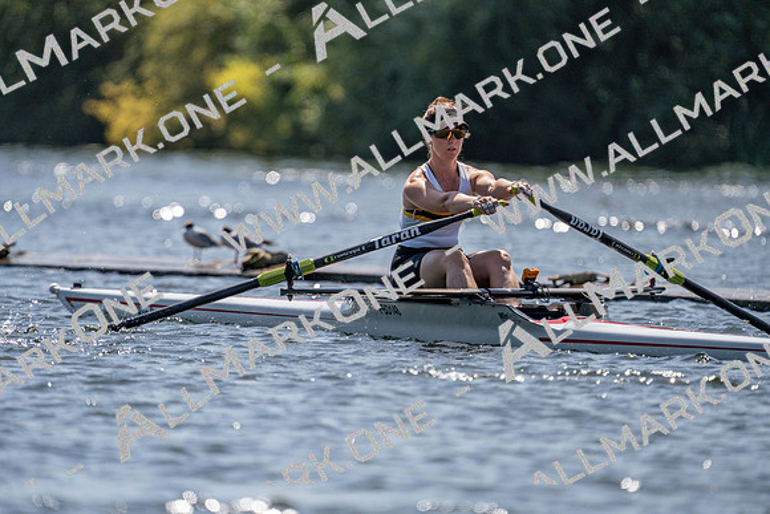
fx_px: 12836
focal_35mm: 600
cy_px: 257
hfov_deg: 3.4
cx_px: 385
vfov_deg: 2.3
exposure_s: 1/2000
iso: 250
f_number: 6.3
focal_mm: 600
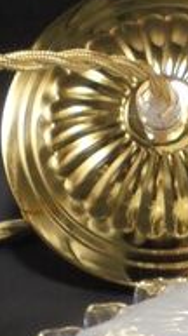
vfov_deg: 12.4
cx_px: 446
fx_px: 1539
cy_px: 282
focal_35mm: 173
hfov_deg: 6.6
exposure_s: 1/40
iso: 100
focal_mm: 6.1
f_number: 4
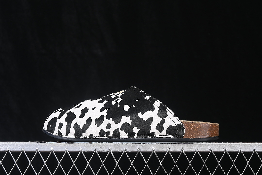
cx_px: 131
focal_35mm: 75
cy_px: 88
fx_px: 546
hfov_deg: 27.0
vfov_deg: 18.2
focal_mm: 50
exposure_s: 1/60
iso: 160
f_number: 6.3
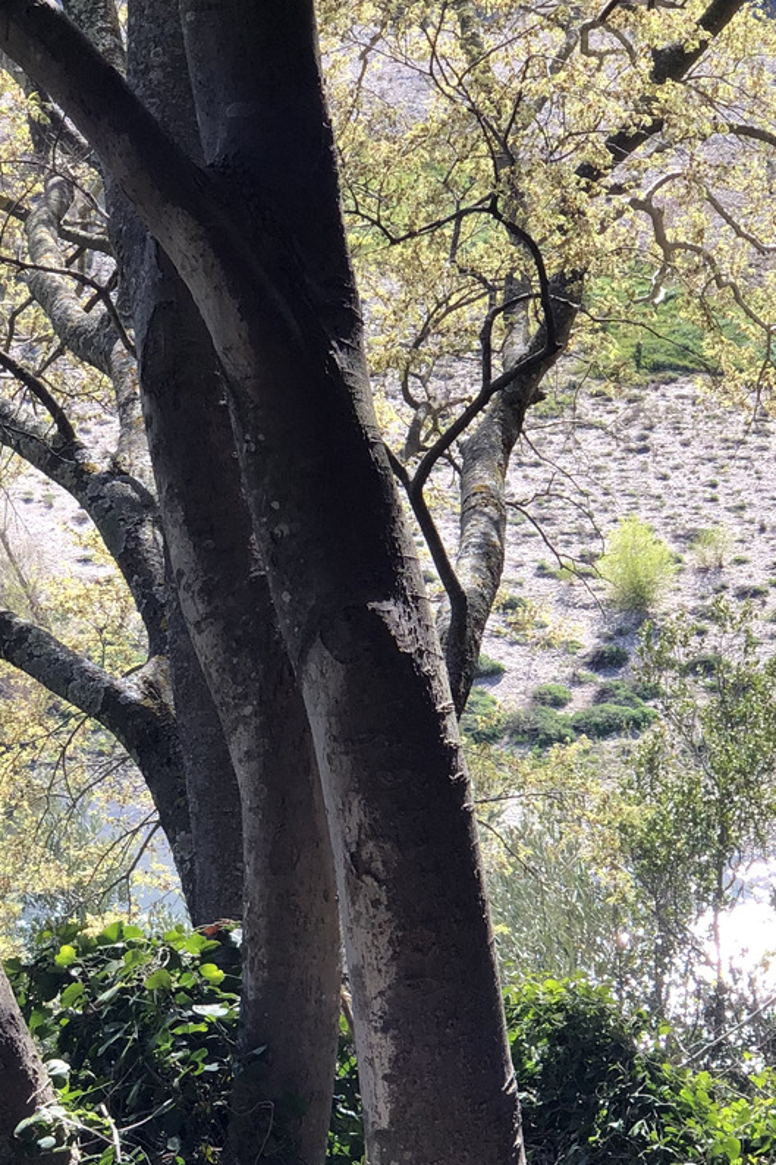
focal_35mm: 109
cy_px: 822
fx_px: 3526
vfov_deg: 18.7
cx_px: 180
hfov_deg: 12.5
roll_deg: -0.2
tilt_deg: -26.6
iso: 16
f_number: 2.4
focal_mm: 6
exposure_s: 1/279
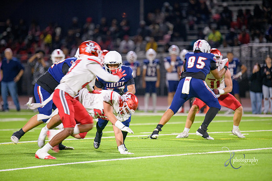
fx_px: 2267
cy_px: 90
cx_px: 136
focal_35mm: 300
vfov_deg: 4.6
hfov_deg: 6.9
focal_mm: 300
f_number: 2.8
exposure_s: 1/250
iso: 2000
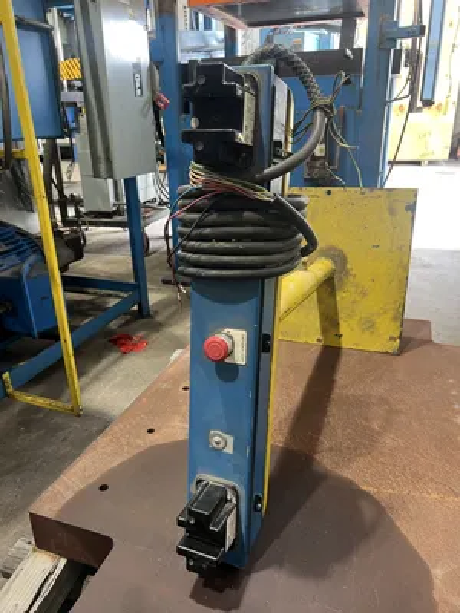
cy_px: 306
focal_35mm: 26
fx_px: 461
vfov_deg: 67.3
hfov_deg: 53.1
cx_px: 230
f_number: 1.5
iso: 125
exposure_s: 1/60
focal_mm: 5.7
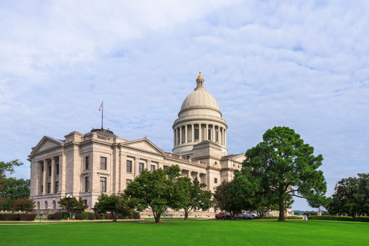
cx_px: 184
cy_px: 123
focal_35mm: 28
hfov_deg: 65.5
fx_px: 287
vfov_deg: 46.4
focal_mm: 28
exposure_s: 1/200
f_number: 8
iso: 64
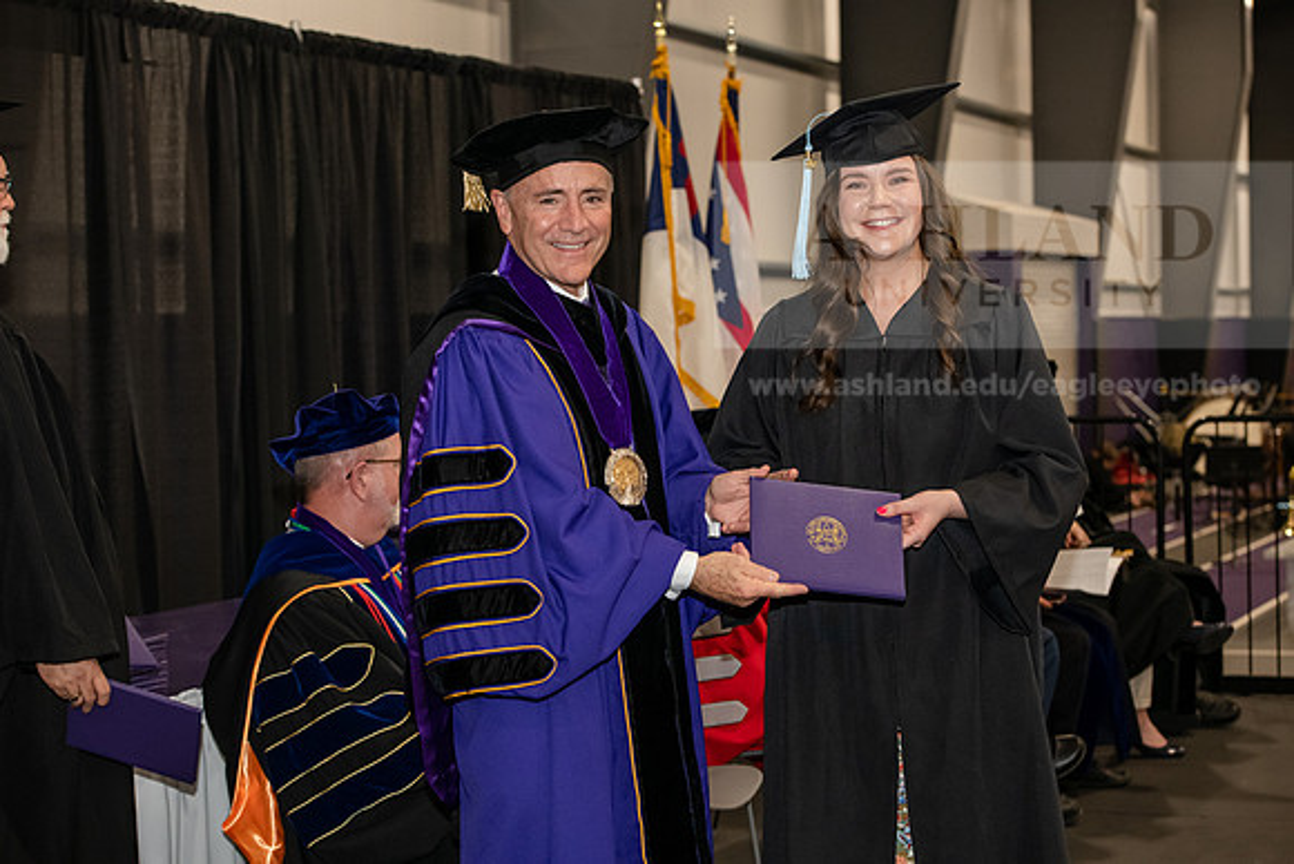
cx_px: 647
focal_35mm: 70
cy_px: 432
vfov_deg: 19.5
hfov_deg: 28.8
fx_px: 2517
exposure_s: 1/200
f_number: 5
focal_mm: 70
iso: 2500
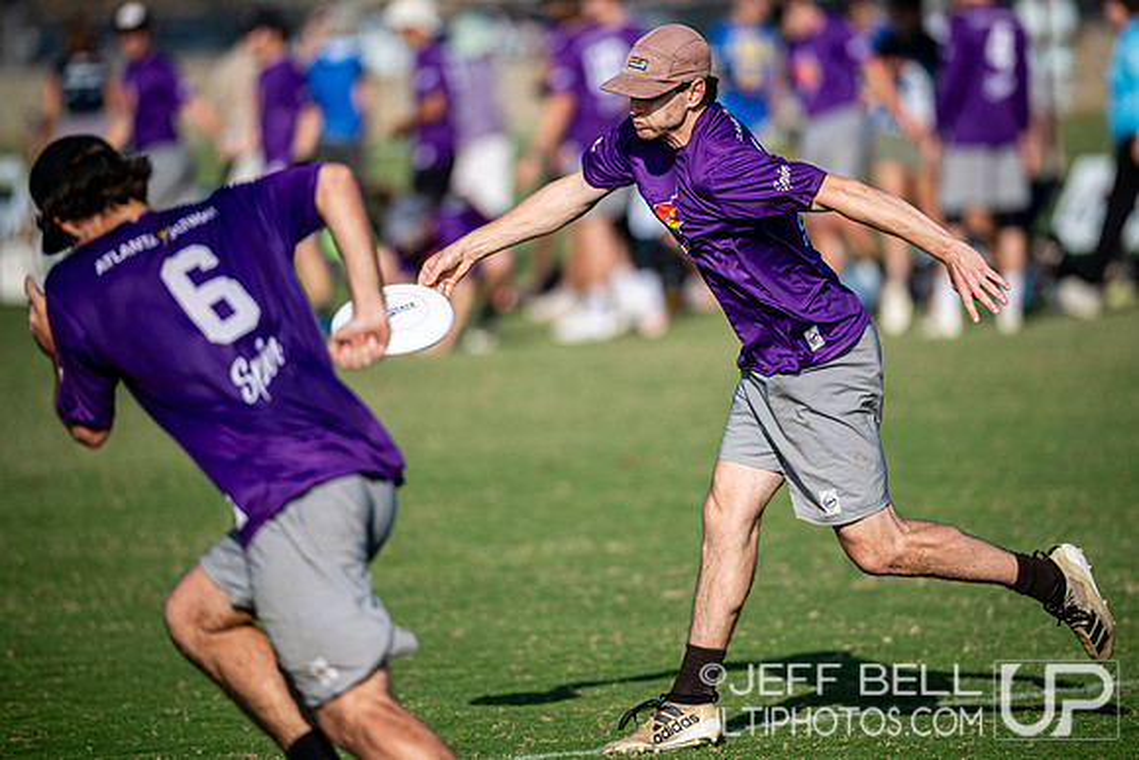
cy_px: 337
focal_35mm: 334
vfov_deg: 4.1
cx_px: 634
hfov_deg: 6.2
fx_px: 10571
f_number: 3.2
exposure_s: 1/2500
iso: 125
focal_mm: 300
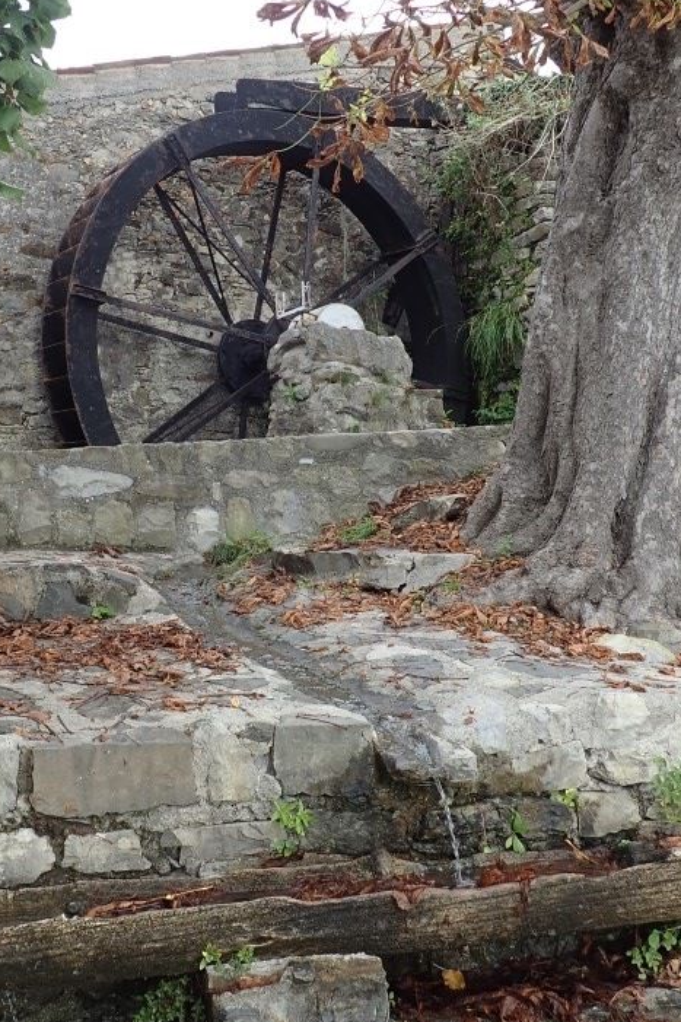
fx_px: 1079
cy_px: 461
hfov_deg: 34.9
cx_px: 273
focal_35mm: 38
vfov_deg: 50.6
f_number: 2.8
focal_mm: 4.5
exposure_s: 1/160
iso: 100
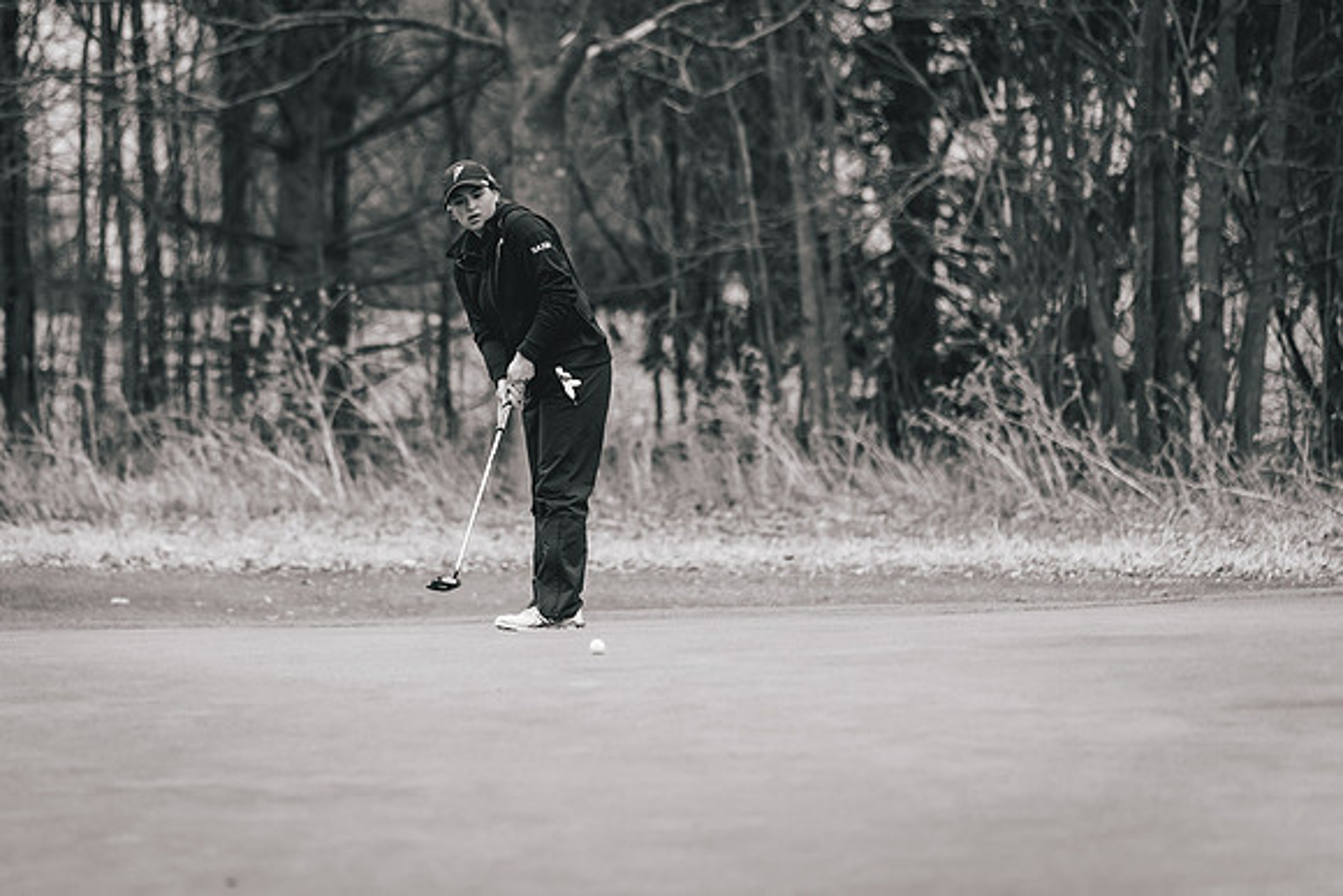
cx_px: 519
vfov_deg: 6.3
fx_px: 8202
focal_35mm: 220
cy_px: 385
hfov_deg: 9.4
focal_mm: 150
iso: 640
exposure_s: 1/4000
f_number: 2.8
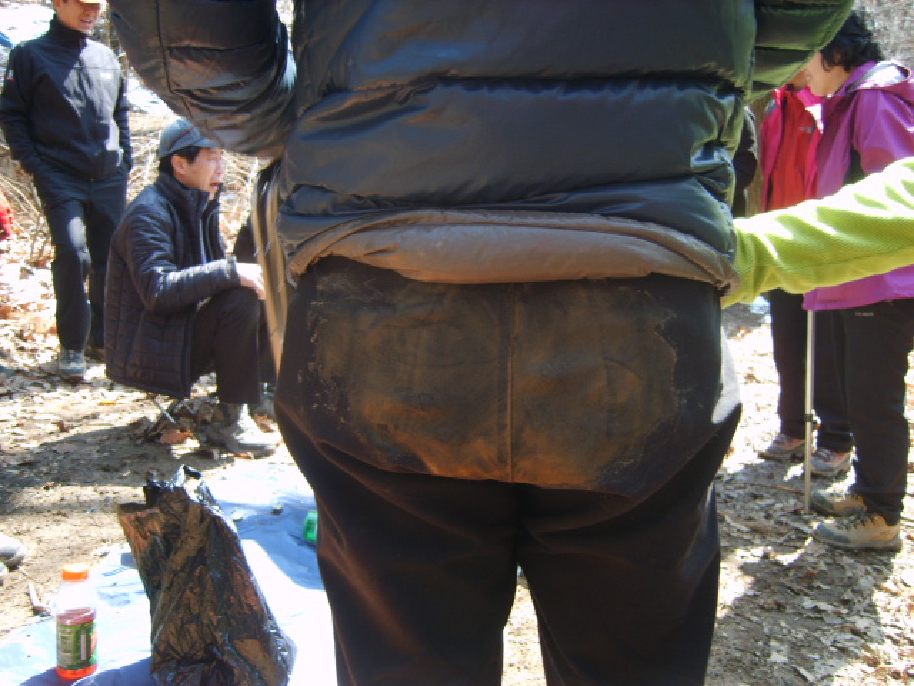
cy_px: 343
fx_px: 924
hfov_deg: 52.6
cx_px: 457
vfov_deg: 40.7
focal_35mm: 35
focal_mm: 7.4
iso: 50
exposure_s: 1/90
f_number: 2.8
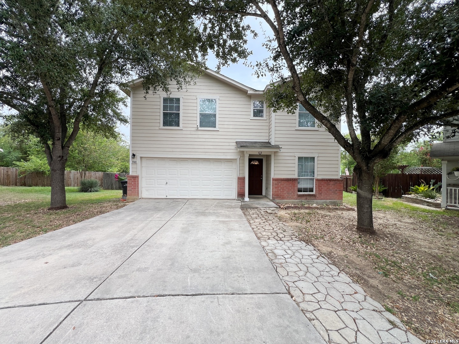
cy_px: 172
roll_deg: -1.2
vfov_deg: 89.9
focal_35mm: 13
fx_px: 172
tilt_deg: -1.1
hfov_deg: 106.2
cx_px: 230
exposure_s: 1/254
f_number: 1.8
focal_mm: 1.57
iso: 32
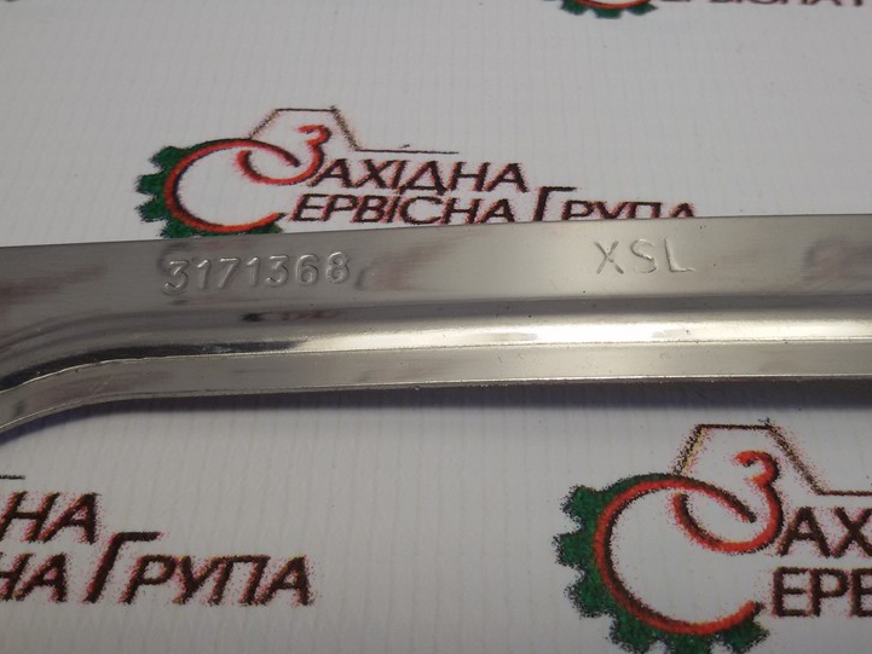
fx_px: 1083
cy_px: 282
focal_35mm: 43
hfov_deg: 43.8
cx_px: 467
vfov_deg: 33.6
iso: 40
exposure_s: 1/100
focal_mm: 2.93
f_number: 2.4
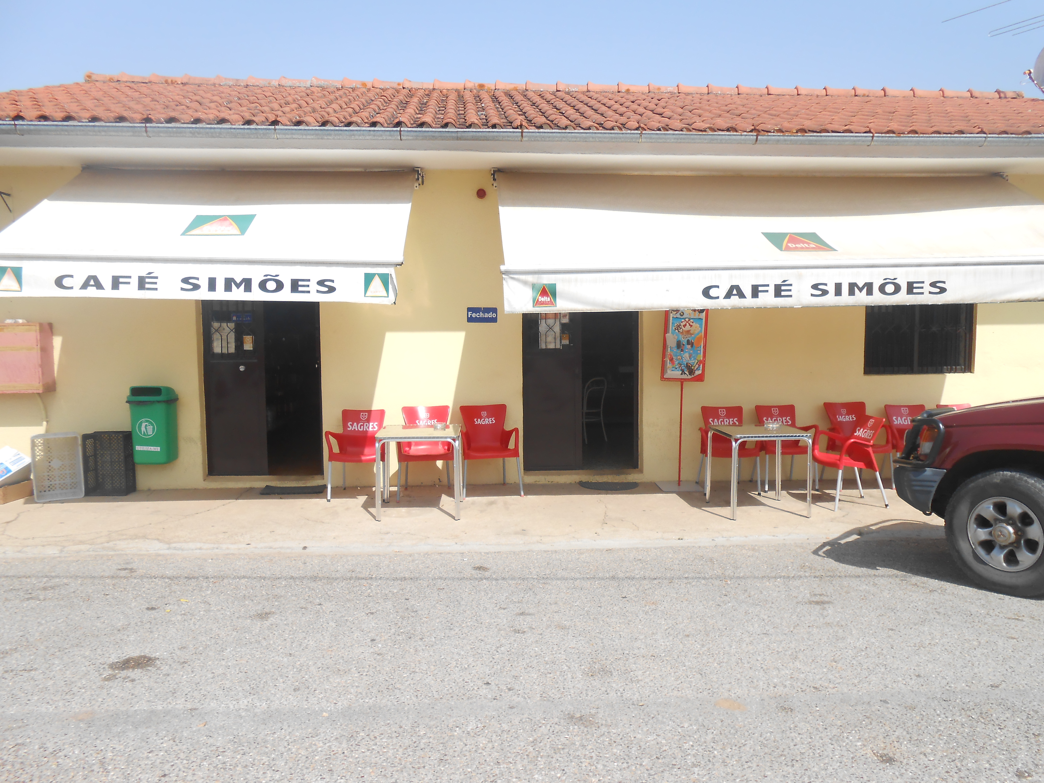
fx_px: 784
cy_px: 392
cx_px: 522
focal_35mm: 26
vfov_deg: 53.1
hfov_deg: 67.3
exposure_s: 1/640
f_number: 3.5
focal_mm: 4.6
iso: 80
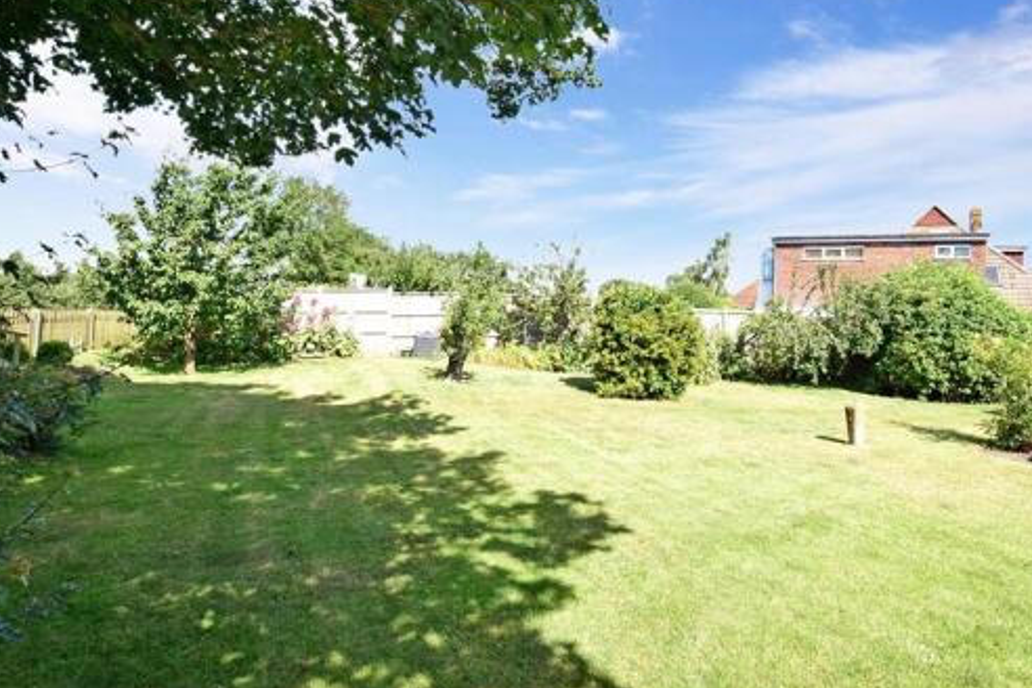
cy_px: 295
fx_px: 573
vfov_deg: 61.7
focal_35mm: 20
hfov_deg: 82.2
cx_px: 654
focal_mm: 10
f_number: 14
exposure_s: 1/200
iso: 400
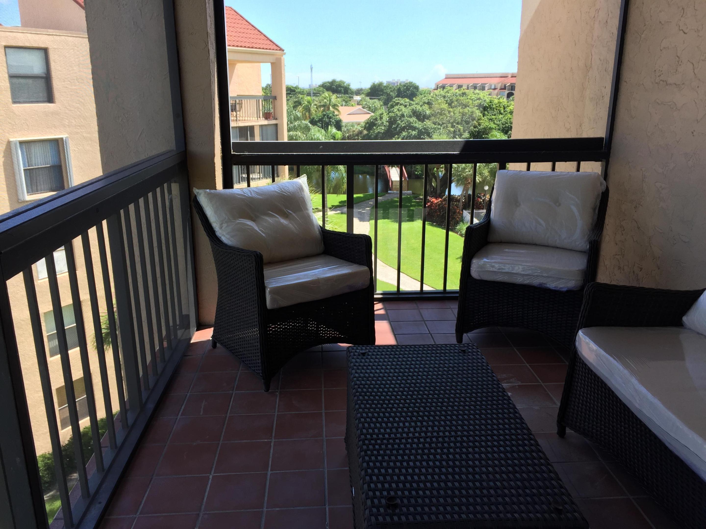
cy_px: 264
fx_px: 591
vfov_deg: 48.2
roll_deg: +0.0
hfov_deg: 61.7
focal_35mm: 29
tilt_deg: -16.3
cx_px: 353
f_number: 2.2
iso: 32
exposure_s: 1/391
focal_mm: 4.15
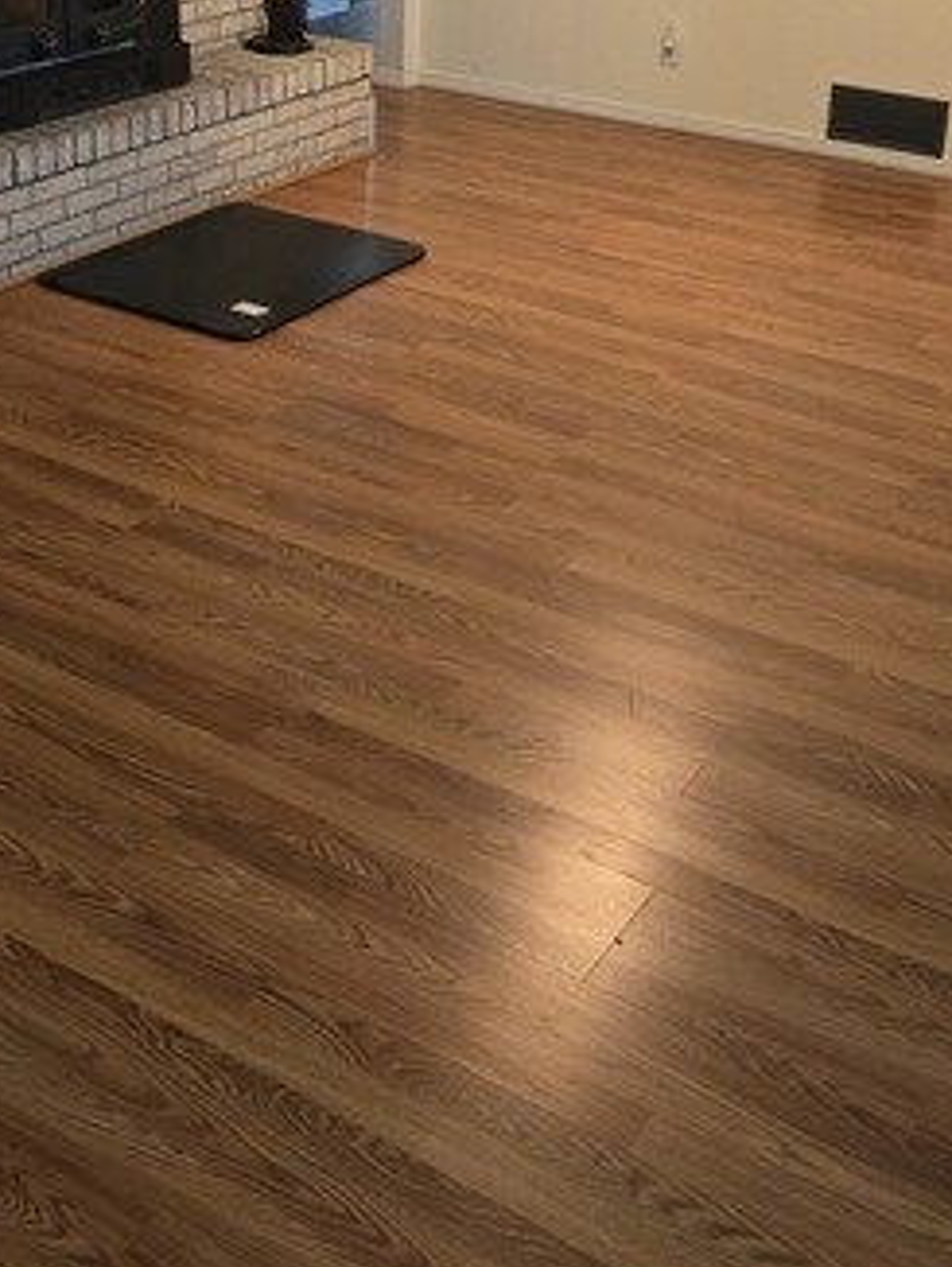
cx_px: 474
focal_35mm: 47
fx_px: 1721
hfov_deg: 30.9
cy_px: 227
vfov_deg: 38.7
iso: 1000
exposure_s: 1/120
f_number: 1.8
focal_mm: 5.4
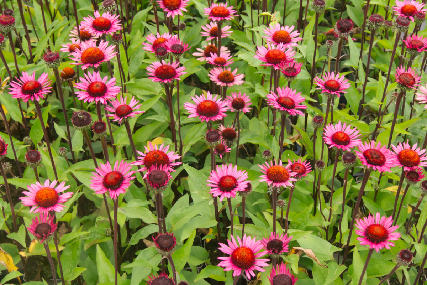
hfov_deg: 37.9
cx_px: 214
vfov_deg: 25.8
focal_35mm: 52
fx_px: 623
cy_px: 142
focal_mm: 35
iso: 3200
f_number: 10
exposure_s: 1/400
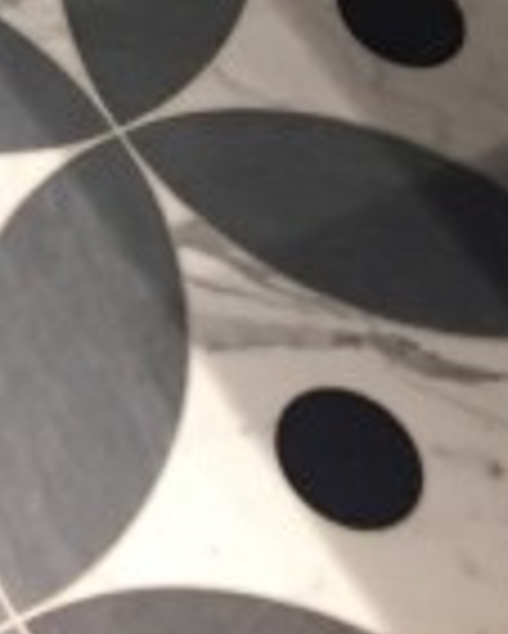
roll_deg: -5.6
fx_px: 2891
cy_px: -1079
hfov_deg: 9.4
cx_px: -508
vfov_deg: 10.2
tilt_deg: -31.5
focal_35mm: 154
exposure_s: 1/20
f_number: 2.2
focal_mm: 4.15
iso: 250
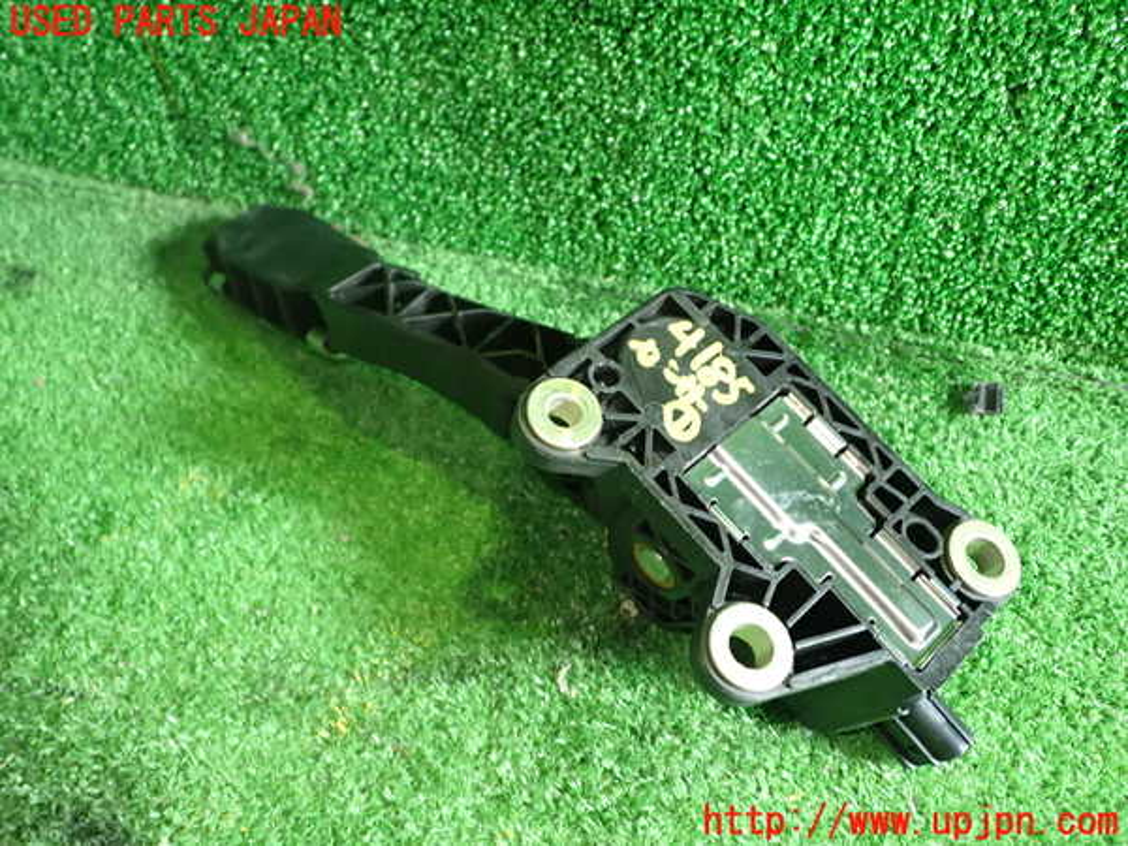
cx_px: 564
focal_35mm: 32
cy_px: 423
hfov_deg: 56.8
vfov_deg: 44.2
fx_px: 1043
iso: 400
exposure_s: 1/30
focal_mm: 5.79
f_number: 2.4
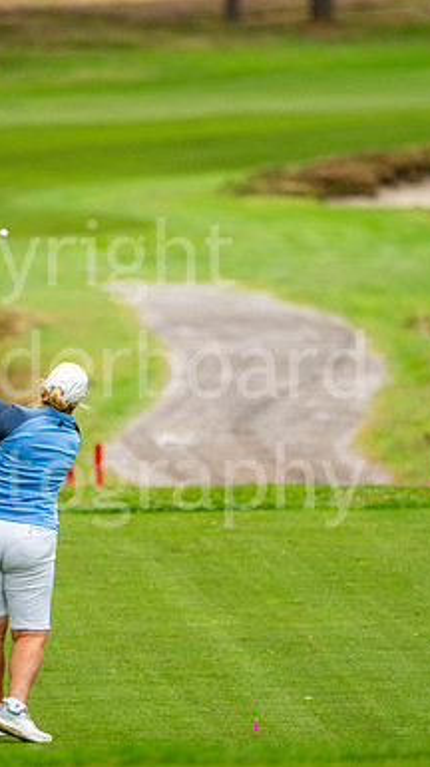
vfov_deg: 4.6
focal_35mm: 474
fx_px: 9627
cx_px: 111
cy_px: 384
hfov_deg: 2.6
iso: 800
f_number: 4
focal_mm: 300
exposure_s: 1/1600
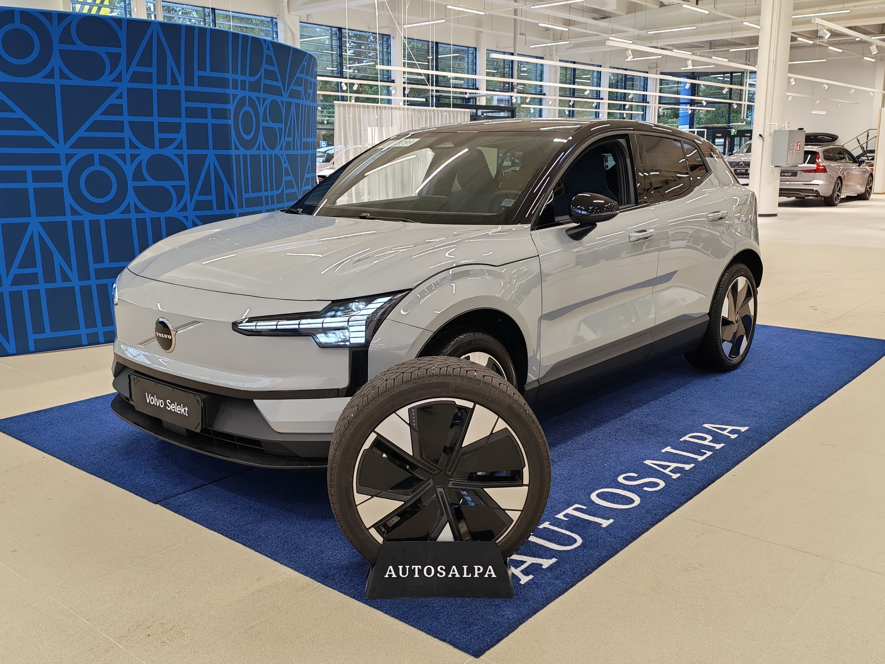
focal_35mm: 34
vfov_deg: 41.8
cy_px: 332
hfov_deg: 54.0
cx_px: 442
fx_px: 869
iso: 353
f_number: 1.9
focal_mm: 6.12
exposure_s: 1/100
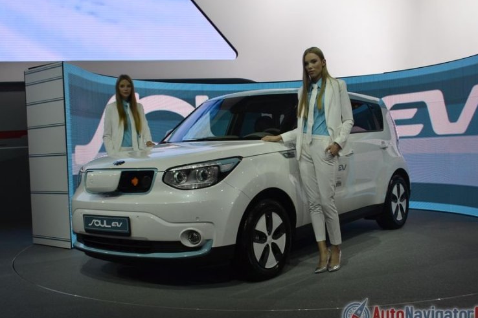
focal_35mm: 39
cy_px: 168
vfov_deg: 34.2
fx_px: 518
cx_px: 248
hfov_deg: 49.5
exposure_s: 1/125
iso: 360
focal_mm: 24
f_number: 5.6
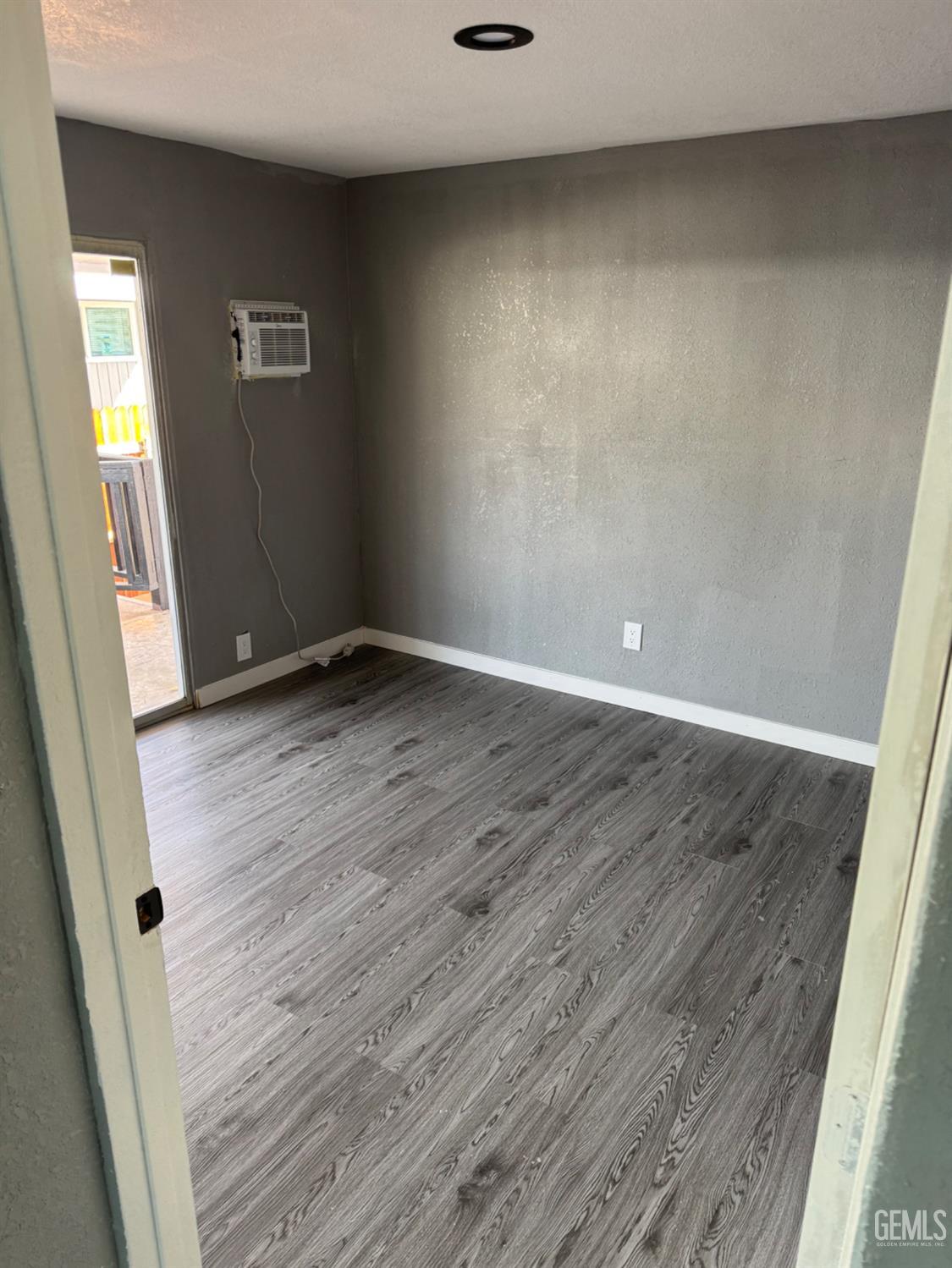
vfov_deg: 71.6
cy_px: 634
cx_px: 476
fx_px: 880
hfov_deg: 56.8
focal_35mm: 24
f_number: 1.78
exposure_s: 1/121
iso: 200
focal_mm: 6.76
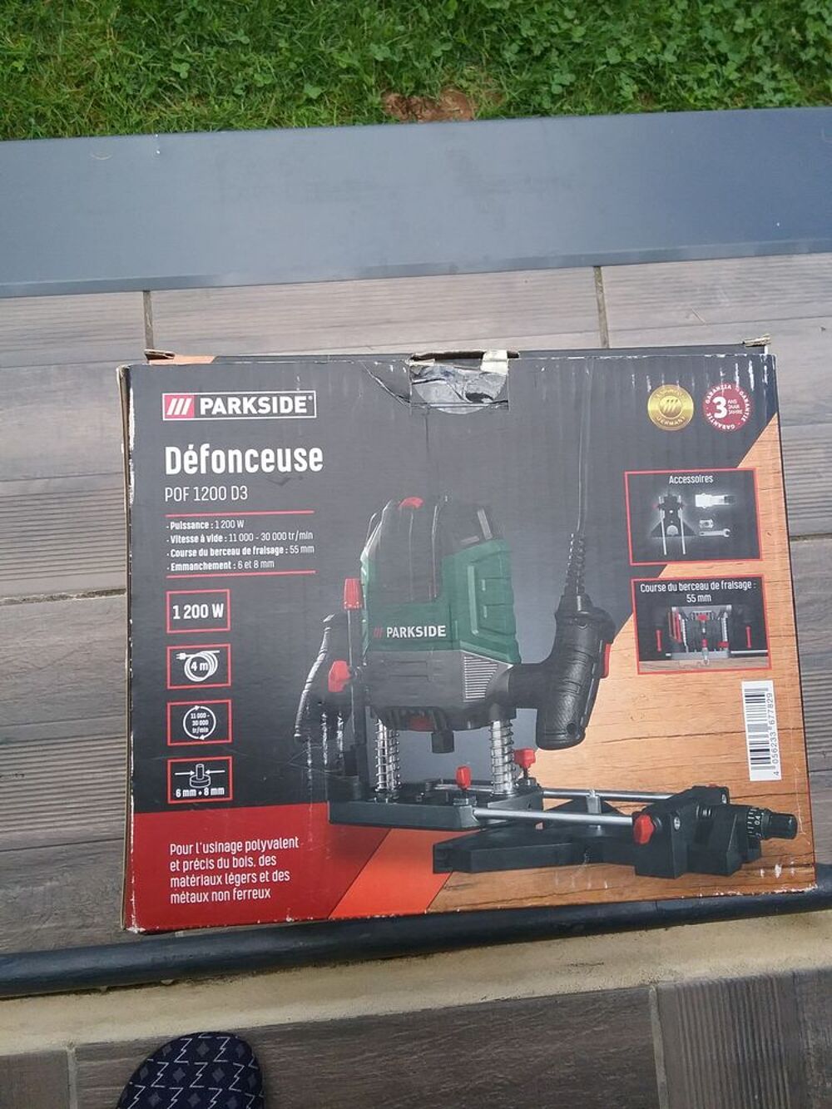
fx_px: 993
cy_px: 554
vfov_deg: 58.3
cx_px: 416
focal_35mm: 31
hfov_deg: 45.4
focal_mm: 3.3
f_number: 2.2
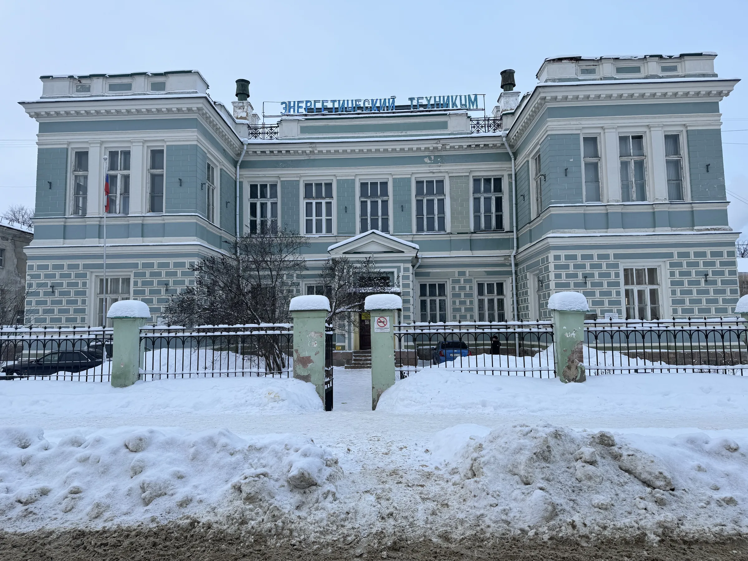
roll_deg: +0.2
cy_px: 280
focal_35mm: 24
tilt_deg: +6.7
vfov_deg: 56.8
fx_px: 519
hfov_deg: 71.6
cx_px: 374
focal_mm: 6.86
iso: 80
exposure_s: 1/593
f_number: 1.78
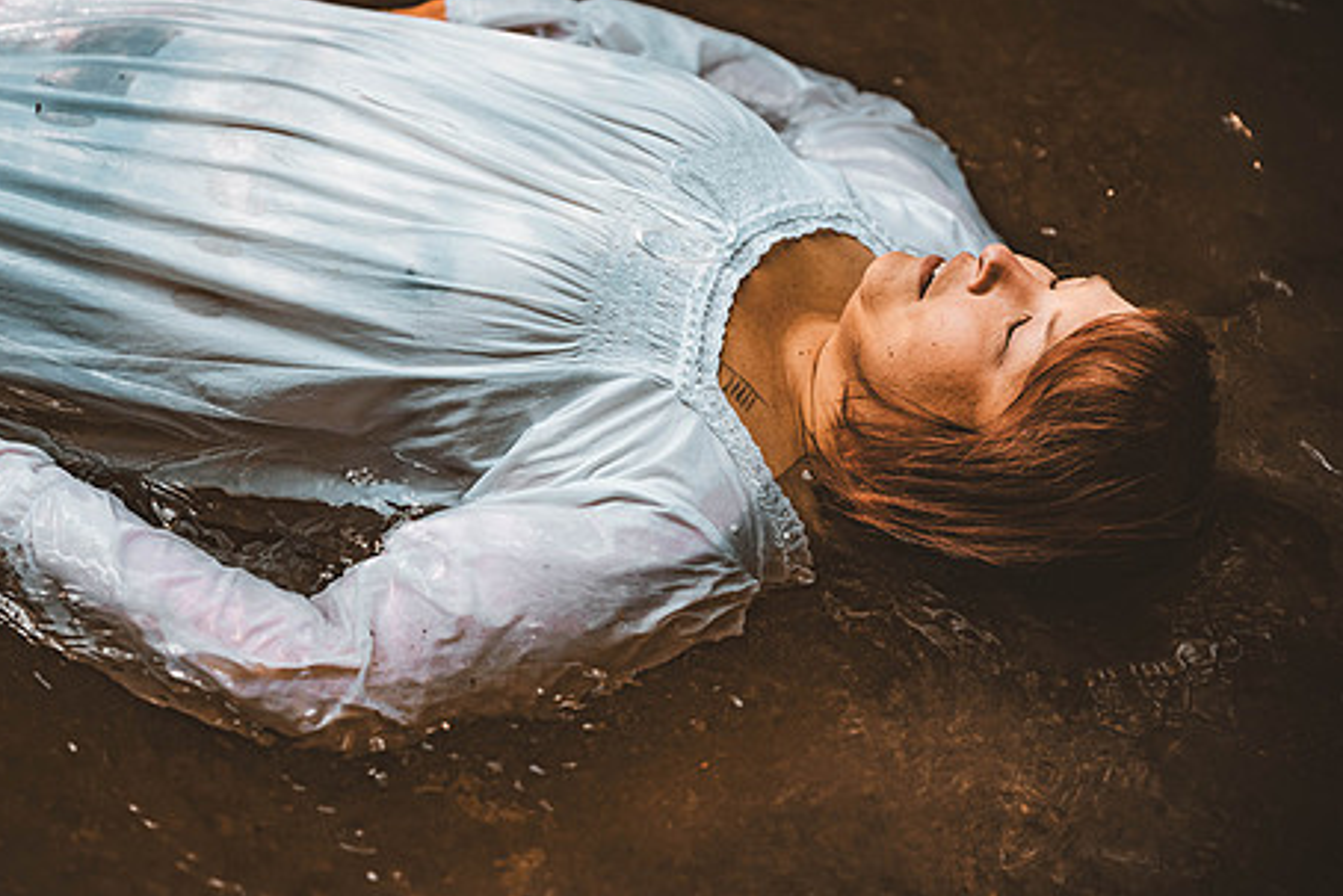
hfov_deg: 15.3
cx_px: 512
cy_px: 383
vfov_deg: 10.2
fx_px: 5000
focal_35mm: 134
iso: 1000
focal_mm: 105
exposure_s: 1/400
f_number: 2.8
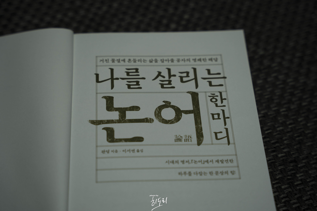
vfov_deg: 19.5
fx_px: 616
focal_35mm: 70
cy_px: 106
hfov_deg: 28.8
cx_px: 158
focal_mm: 70
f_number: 3.5
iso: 125
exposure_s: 1/125
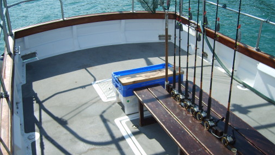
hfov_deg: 51.6
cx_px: 139
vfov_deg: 30.4
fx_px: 284
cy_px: 89
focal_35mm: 39
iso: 50
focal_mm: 5.8
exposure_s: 1/180
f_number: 7.1
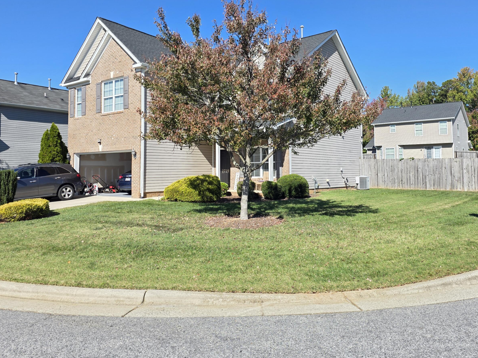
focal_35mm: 29
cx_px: 258
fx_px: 400
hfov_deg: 61.6
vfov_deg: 48.0
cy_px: 150
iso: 80
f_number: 1.7
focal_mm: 6.25
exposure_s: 1/3598
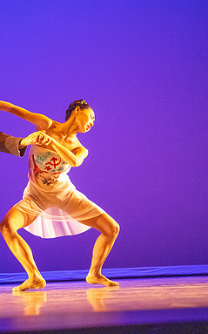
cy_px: 167
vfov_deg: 13.4
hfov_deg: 8.4
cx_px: 50
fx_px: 1416
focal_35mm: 156
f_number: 4
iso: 6400
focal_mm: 101
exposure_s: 1/200
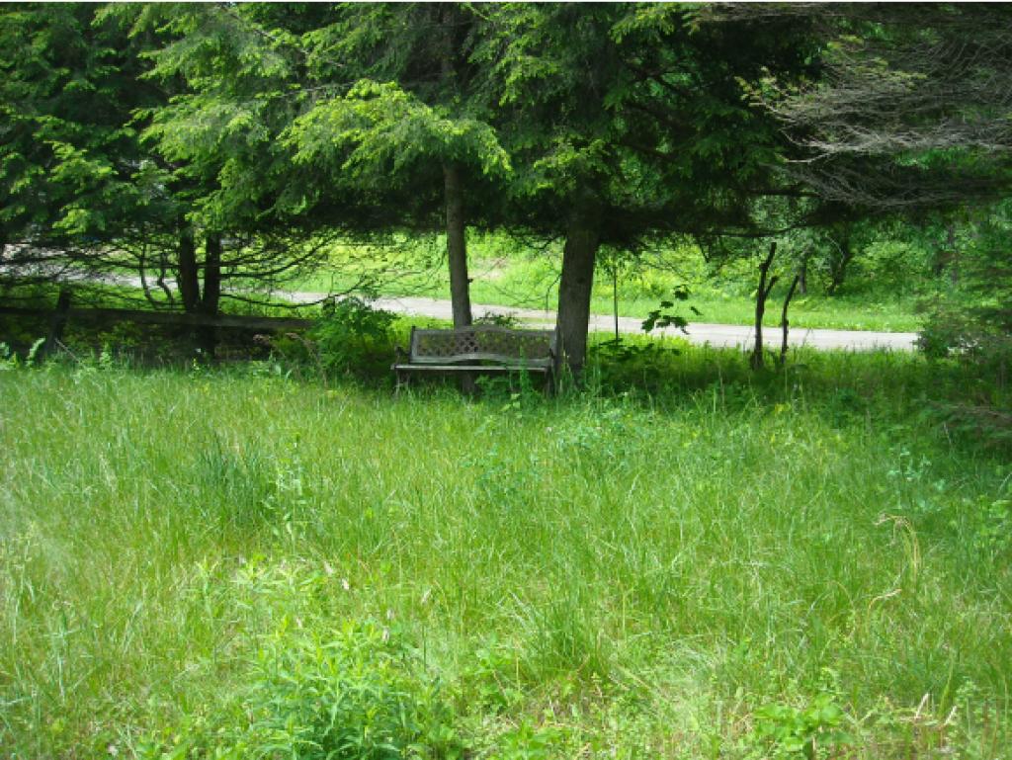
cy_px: 380
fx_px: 1024
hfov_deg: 52.6
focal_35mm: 35
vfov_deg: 40.7
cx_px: 506
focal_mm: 5.7
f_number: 2.8
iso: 104
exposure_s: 1/250
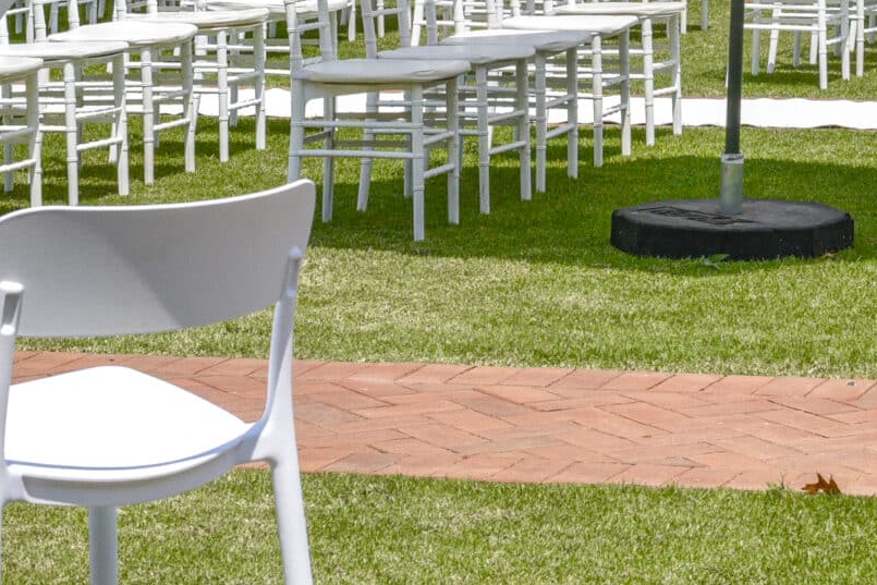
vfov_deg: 8.4
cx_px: 986
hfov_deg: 12.7
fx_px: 3874
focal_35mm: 159
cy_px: -322
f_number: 11
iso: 800
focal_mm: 50
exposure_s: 1/1600
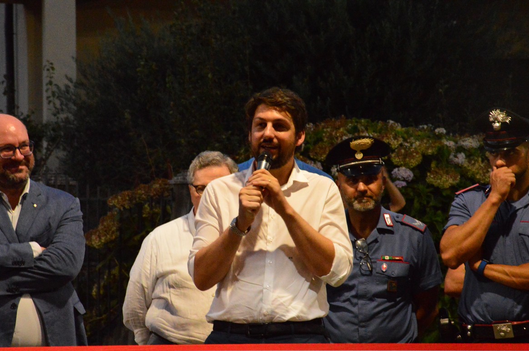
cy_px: 203
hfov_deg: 11.2
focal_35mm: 184
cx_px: 249
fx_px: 2695
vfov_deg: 7.5
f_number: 11
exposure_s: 1/60
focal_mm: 105
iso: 6400
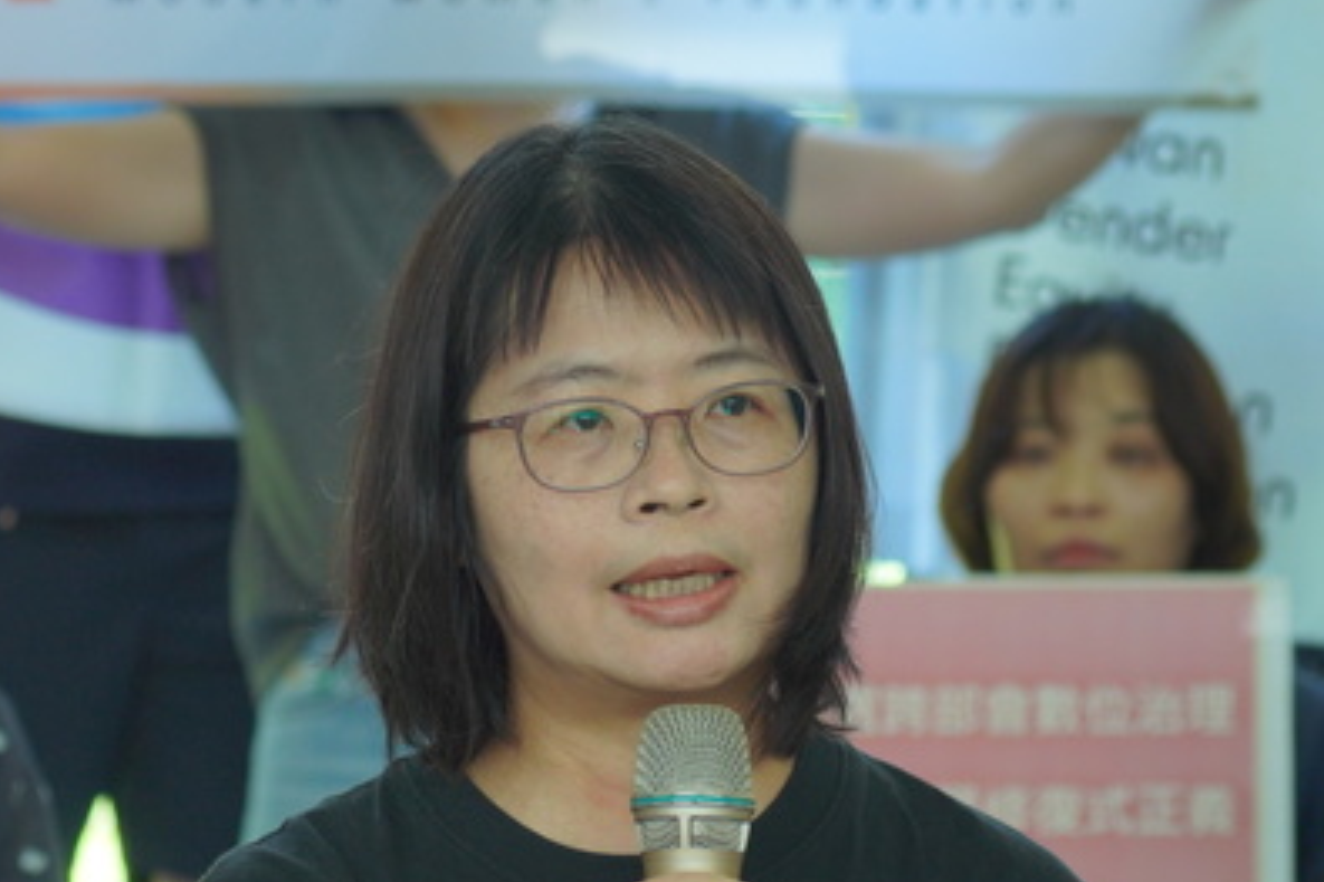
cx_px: 550
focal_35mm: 223
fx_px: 8198
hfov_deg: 9.2
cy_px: 780
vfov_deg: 6.1
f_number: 5.6
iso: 1250
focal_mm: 110
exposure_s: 1/100
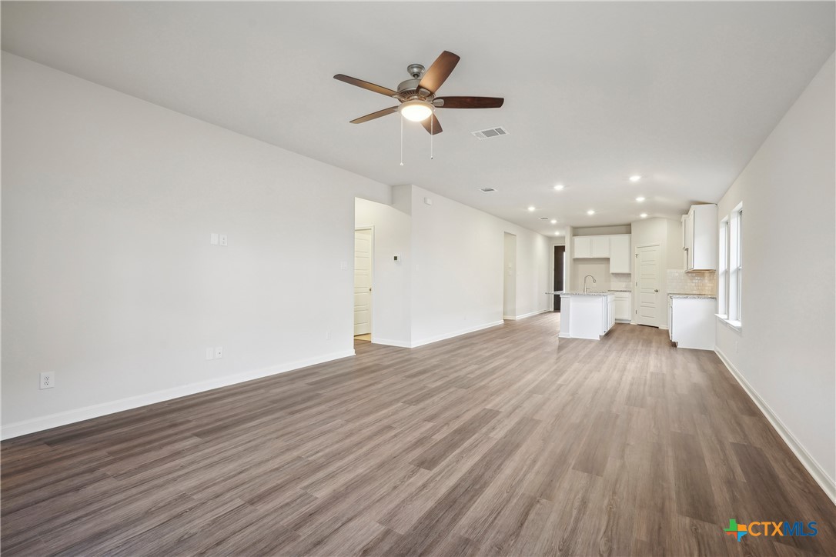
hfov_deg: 96.7
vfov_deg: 73.7
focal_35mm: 16
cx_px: 418
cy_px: 278
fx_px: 372
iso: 400
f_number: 8
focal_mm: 16
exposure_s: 1/20
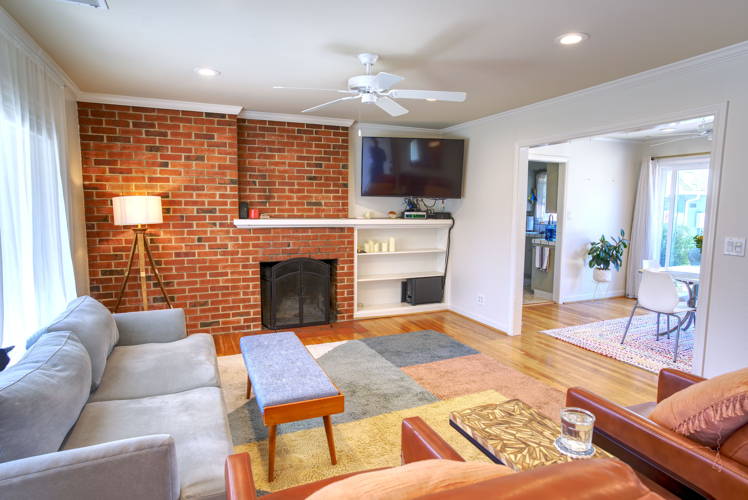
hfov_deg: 81.2
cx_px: 374
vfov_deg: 59.6
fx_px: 437
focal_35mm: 21
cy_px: 250
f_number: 5
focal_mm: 21
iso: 100
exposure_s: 1/6
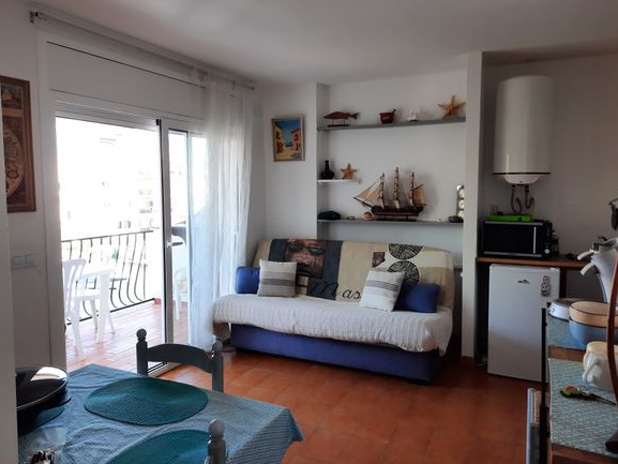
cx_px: 302
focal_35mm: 26
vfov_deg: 53.1
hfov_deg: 67.3
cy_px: 225
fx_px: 464
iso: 40
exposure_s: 1/60
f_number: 2
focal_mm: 4.6
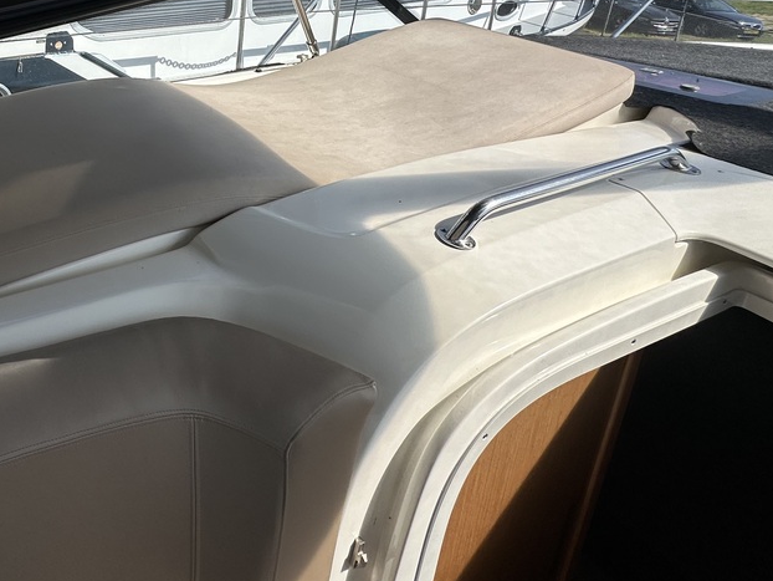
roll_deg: -2.5
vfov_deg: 46.6
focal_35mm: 27
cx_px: 126
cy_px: 63
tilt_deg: -14.2
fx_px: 603
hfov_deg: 58.8
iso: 50
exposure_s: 1/3731
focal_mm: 2.22
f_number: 2.2
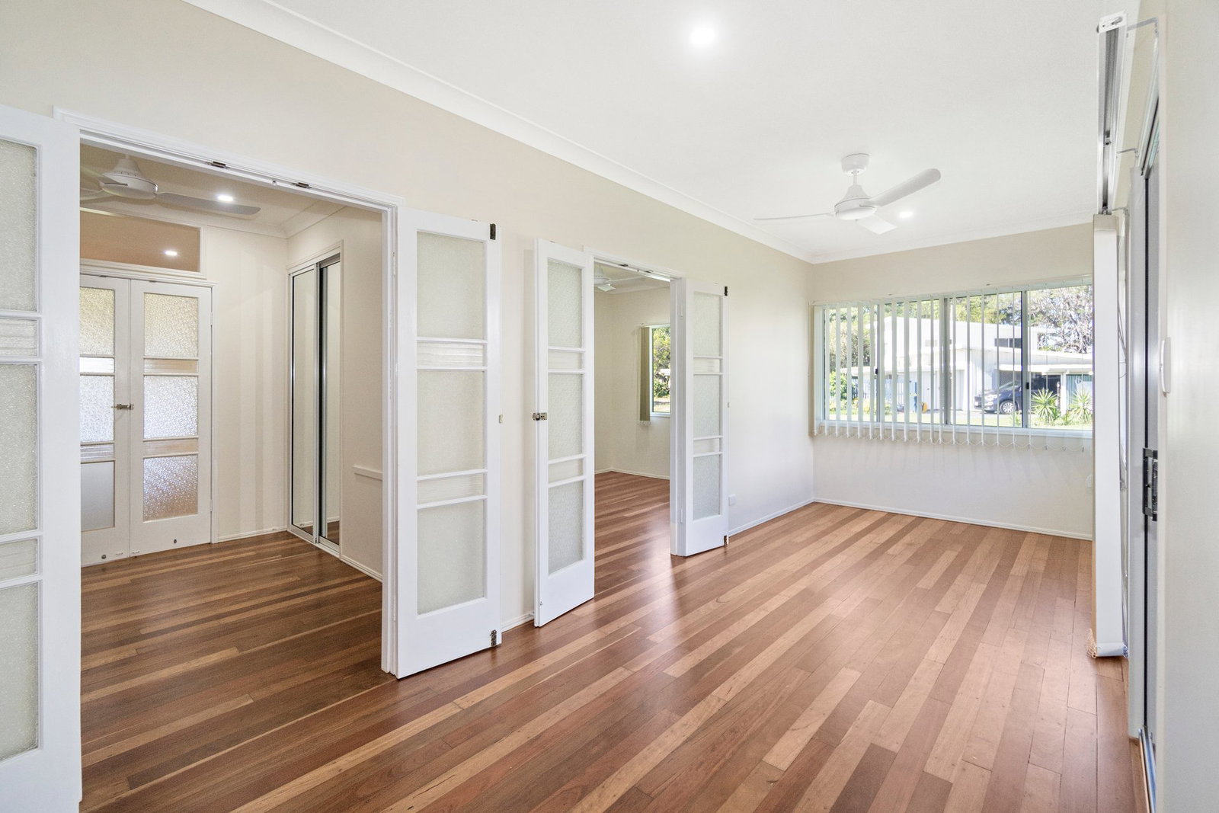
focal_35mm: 15
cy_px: 406
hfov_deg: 100.4
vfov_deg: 77.3
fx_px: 508
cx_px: 610
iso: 400
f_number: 4
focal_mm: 10
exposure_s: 1/160
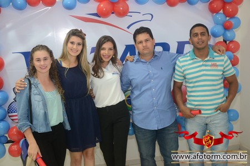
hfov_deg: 49.6
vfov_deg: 34.2
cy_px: 83
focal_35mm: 39
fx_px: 271
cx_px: 125
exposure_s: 1/80
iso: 1600
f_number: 3.8
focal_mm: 26
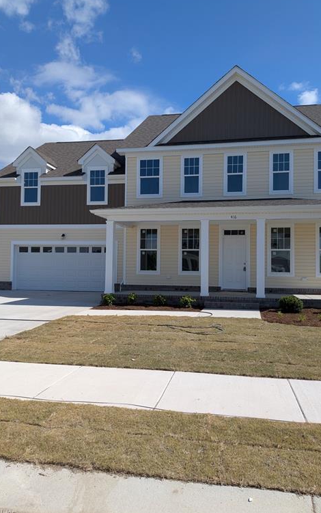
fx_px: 364
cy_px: 255
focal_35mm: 26
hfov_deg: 47.5
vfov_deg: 70.4
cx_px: 182
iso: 26
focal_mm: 4.53
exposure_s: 1/1898
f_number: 1.7
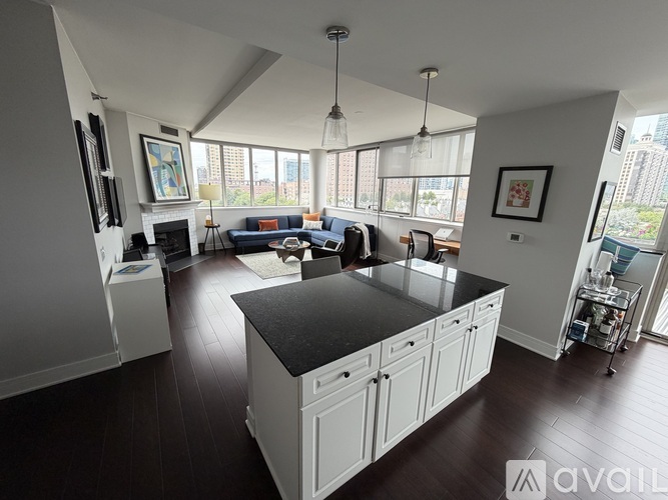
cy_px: 250
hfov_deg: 102.1
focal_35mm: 14
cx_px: 334
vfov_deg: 85.7
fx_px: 270
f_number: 2.2
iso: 125
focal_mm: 2.22
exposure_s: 1/121
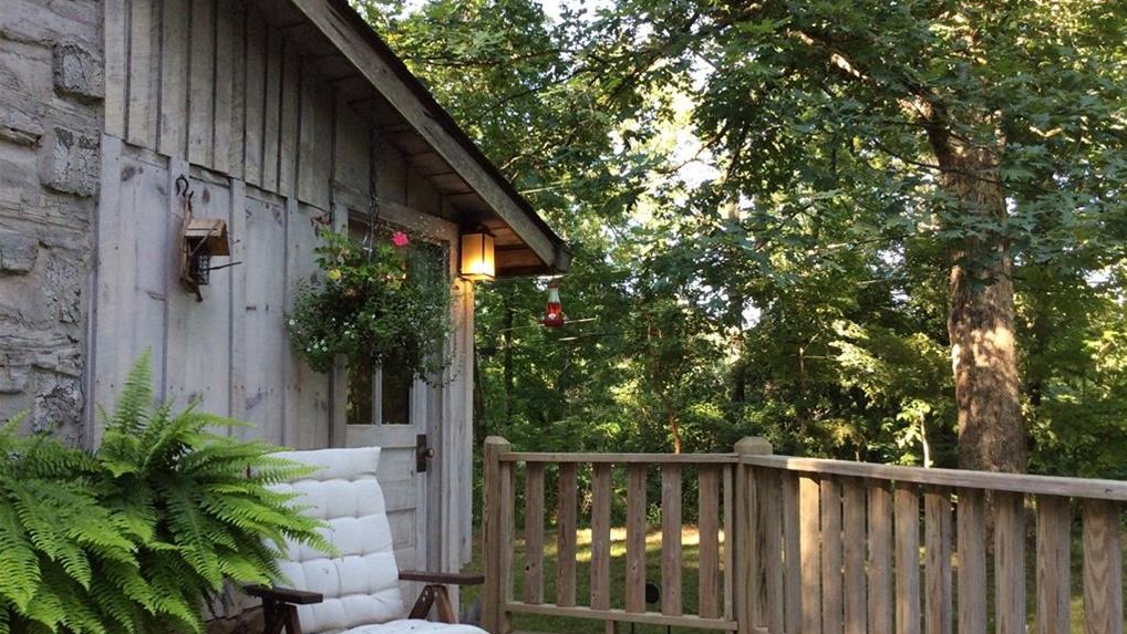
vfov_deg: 33.7
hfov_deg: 56.6
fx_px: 1046
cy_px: 353
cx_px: 566
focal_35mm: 35
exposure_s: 1/120
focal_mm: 3.3
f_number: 2.4
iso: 50
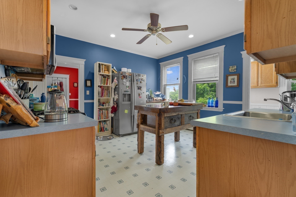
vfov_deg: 77.3
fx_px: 123
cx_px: 141
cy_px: 102
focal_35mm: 15
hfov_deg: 100.3
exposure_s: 1.6
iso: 100
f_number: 7.1
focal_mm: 14
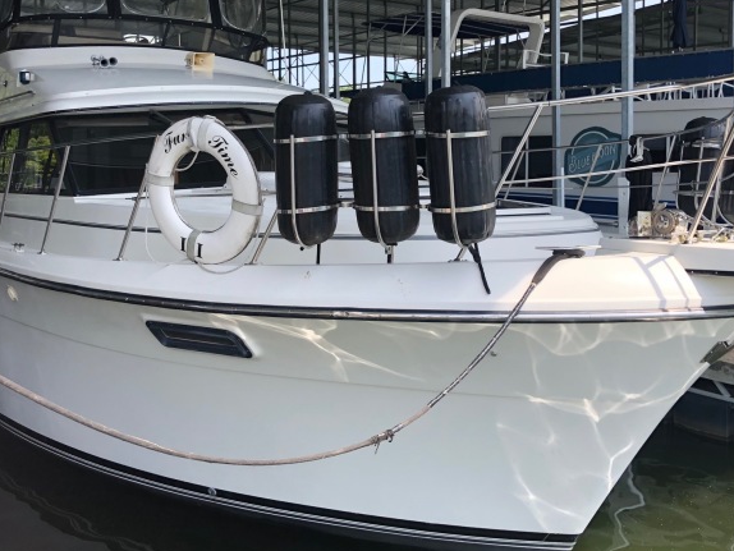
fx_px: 827
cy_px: 194
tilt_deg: -3.7
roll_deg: +0.4
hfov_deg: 47.8
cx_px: 359
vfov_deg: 36.5
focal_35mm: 39
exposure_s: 1/585
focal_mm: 4
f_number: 1.8
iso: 20
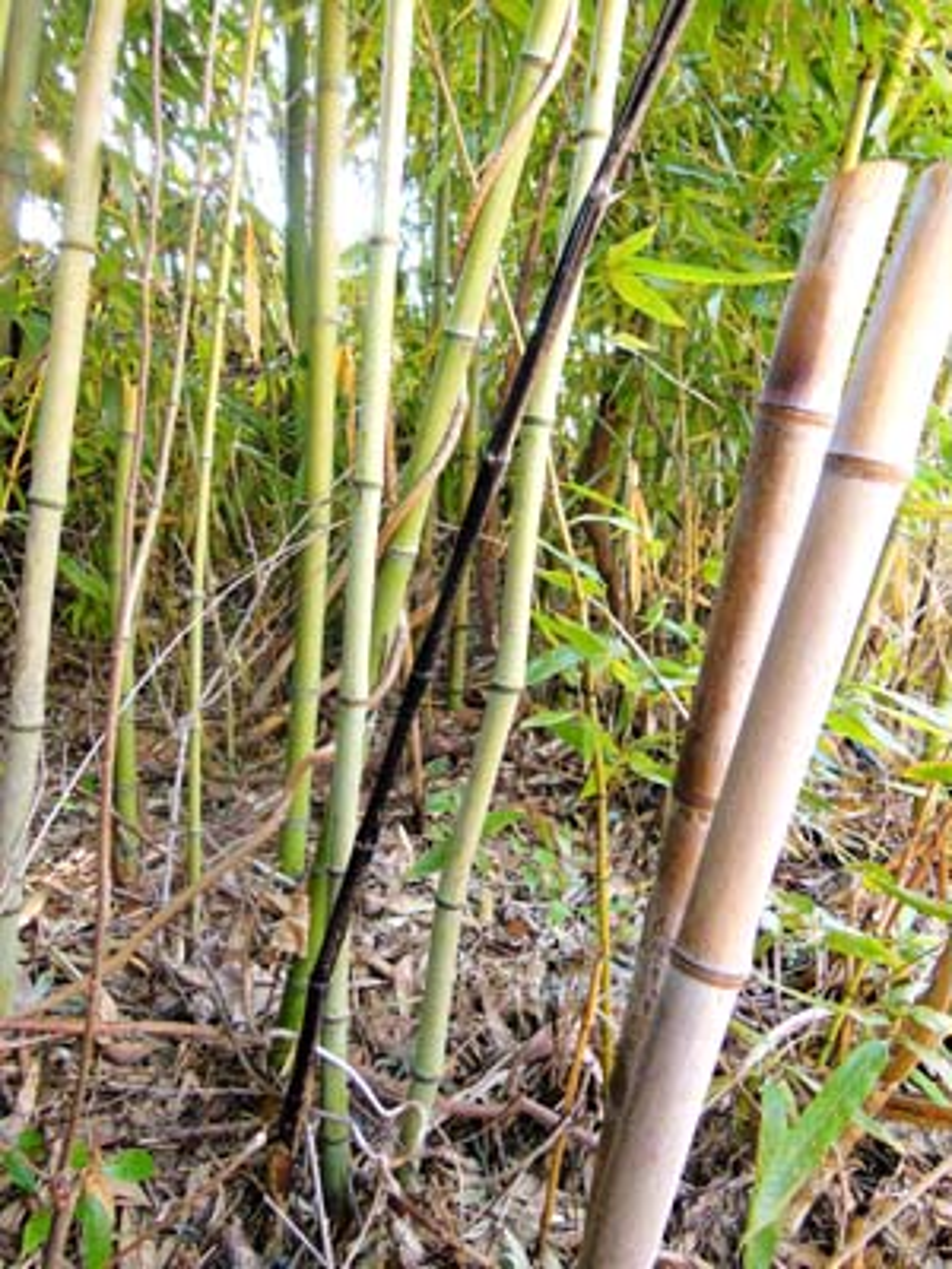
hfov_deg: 54.9
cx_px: 476
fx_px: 917
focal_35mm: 25
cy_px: 634
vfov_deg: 69.4
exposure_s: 1/60
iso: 400
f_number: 3.5
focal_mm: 4.5
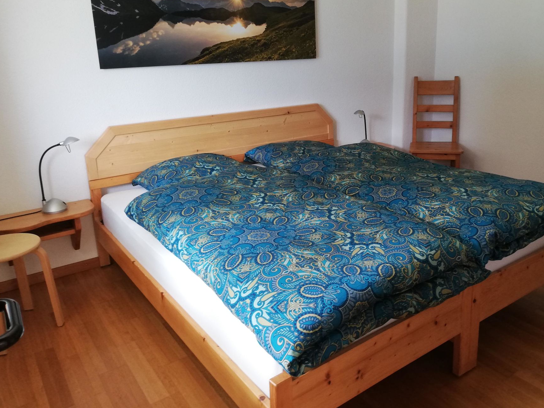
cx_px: 323
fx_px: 487
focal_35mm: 31
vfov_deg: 45.3
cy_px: 170
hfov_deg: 58.0
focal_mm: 3.81
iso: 160
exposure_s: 1/30
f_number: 2.2
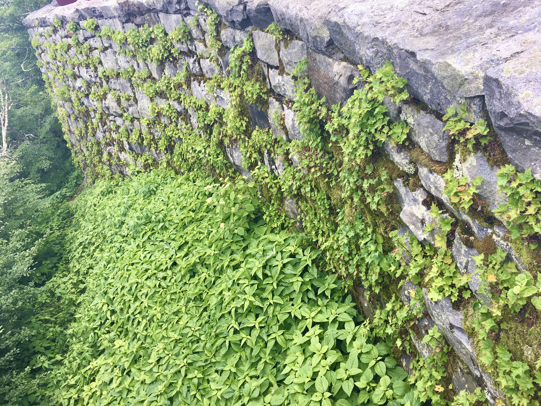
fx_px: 453
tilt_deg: -34.1
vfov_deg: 48.2
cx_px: 270
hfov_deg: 61.7
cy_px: 203
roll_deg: +24.7
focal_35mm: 29
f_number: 2.2
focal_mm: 4.15
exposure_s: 1/323
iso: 25
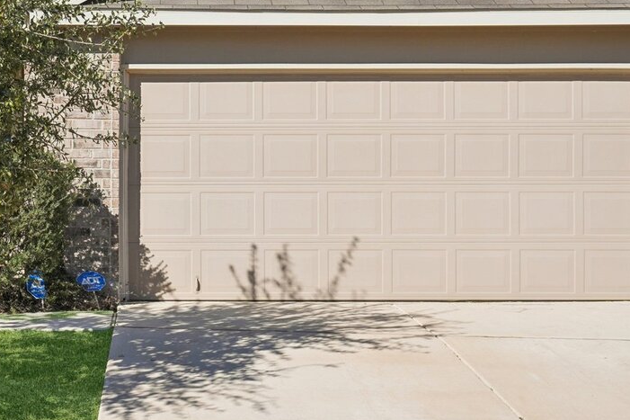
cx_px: 154
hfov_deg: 29.6
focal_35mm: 67
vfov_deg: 20.3
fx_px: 1172
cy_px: 210
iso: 200
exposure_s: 1/750
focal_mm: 29
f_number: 8
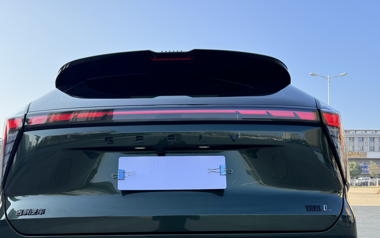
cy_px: 173
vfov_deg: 38.6
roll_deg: -0.1
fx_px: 331
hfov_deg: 59.6
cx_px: 174
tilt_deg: +0.9
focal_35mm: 32
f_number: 1.78
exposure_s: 1/1395
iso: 80
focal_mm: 6.76
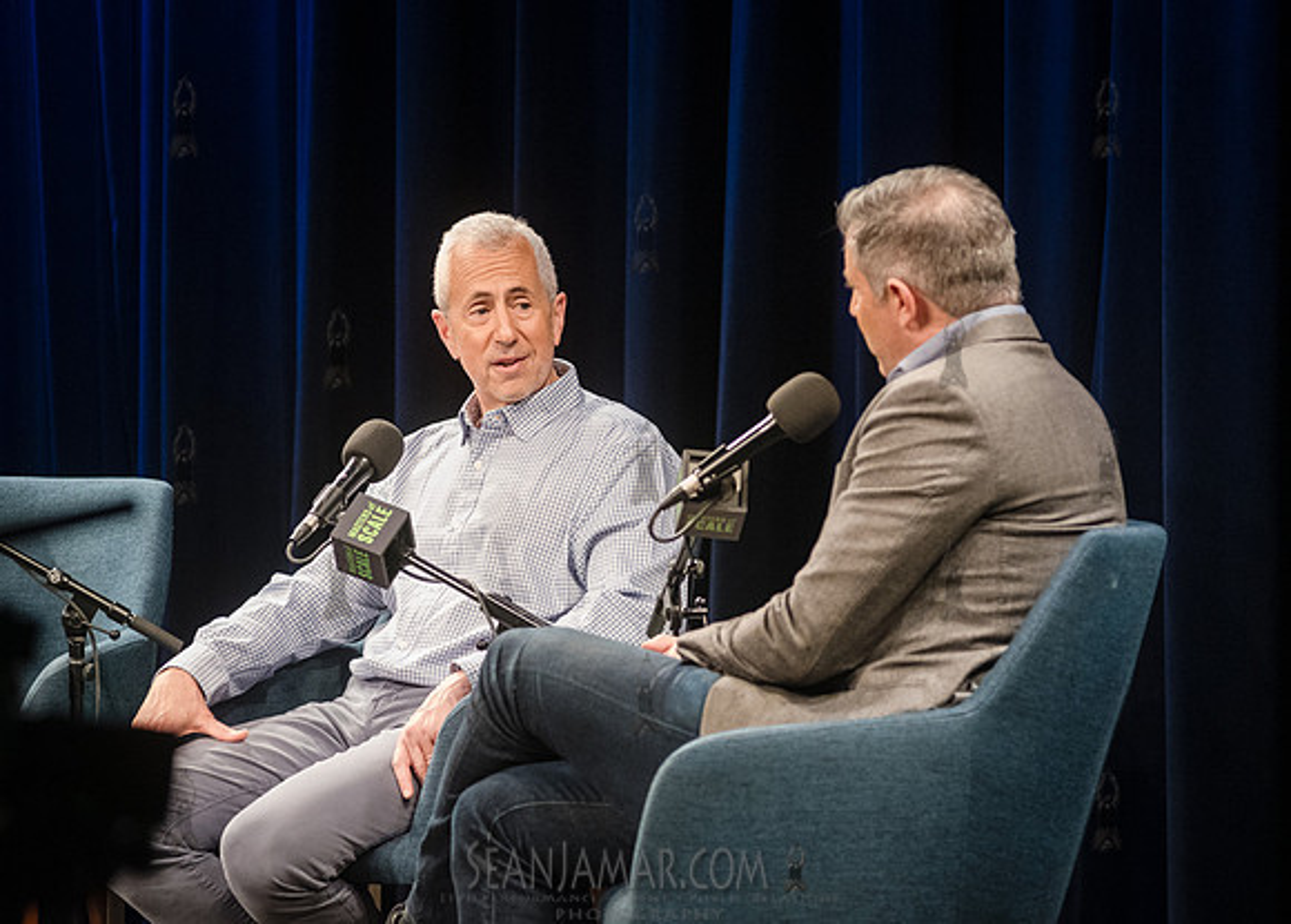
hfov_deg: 10.7
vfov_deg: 7.7
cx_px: 645
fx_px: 6892
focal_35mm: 188
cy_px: 431
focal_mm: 155
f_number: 4
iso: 3200
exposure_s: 1/320
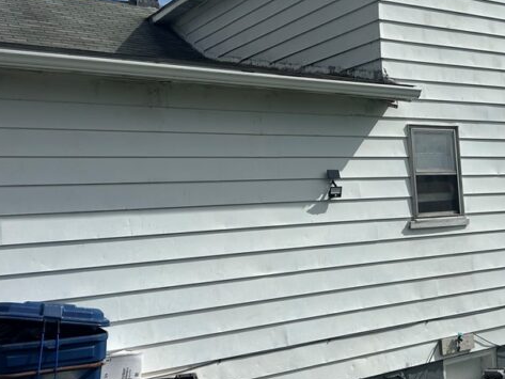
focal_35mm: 44
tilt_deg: +8.2
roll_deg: +1.4
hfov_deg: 42.7
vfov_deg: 32.6
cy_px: 123
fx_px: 642
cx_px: 301
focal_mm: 5.7
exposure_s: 1/8696
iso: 50
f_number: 1.5
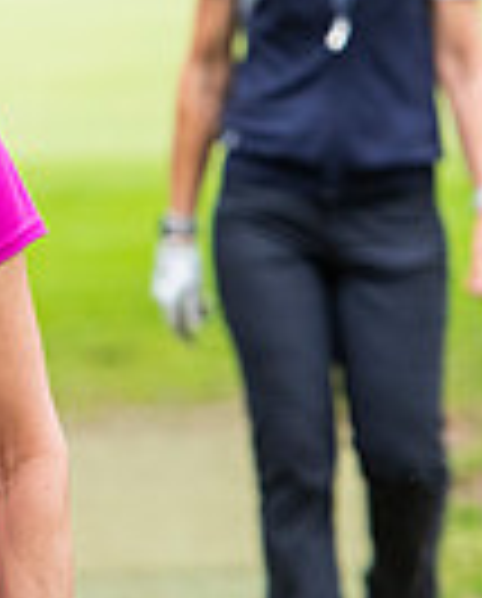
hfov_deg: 1.7
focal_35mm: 888
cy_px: 286
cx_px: -734
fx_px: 15780
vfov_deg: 2.2
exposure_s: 1/1000
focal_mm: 145
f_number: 4.5
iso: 800
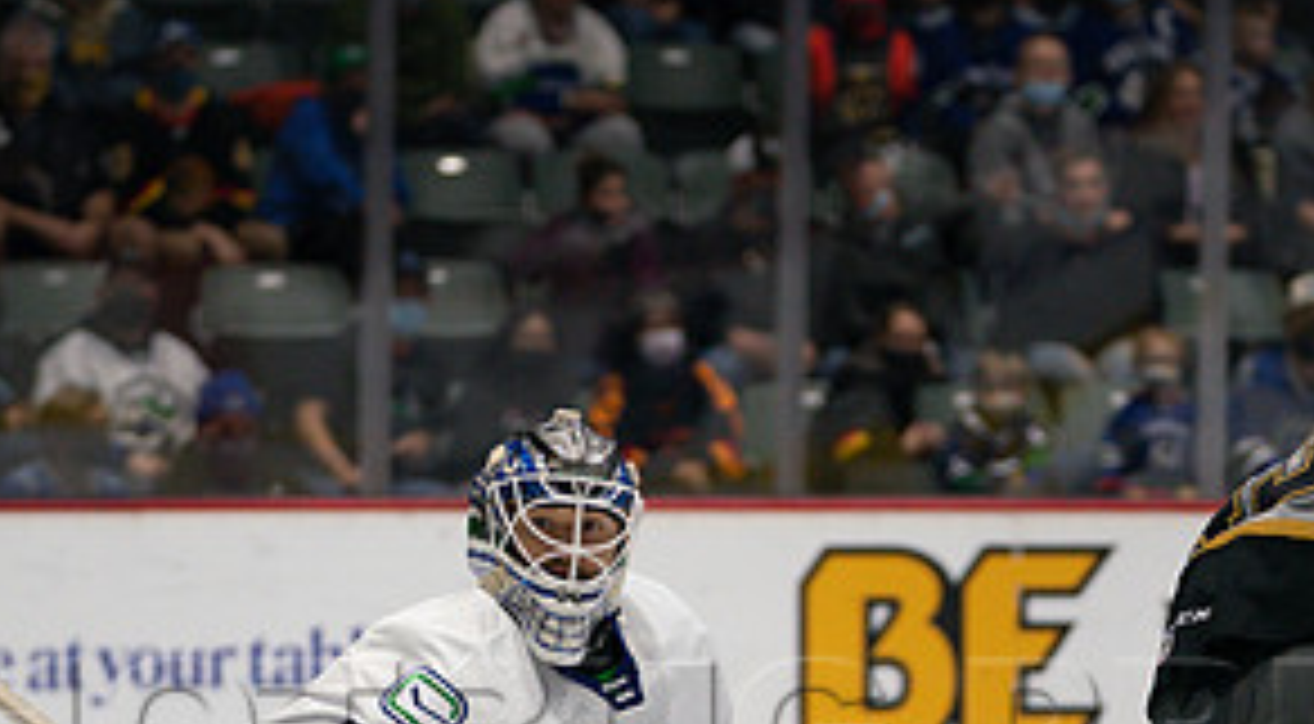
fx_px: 8080
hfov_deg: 9.3
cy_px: 533
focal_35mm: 233
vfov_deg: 5.1
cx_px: 590
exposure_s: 1/1250
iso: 2000
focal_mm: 104
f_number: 2.8
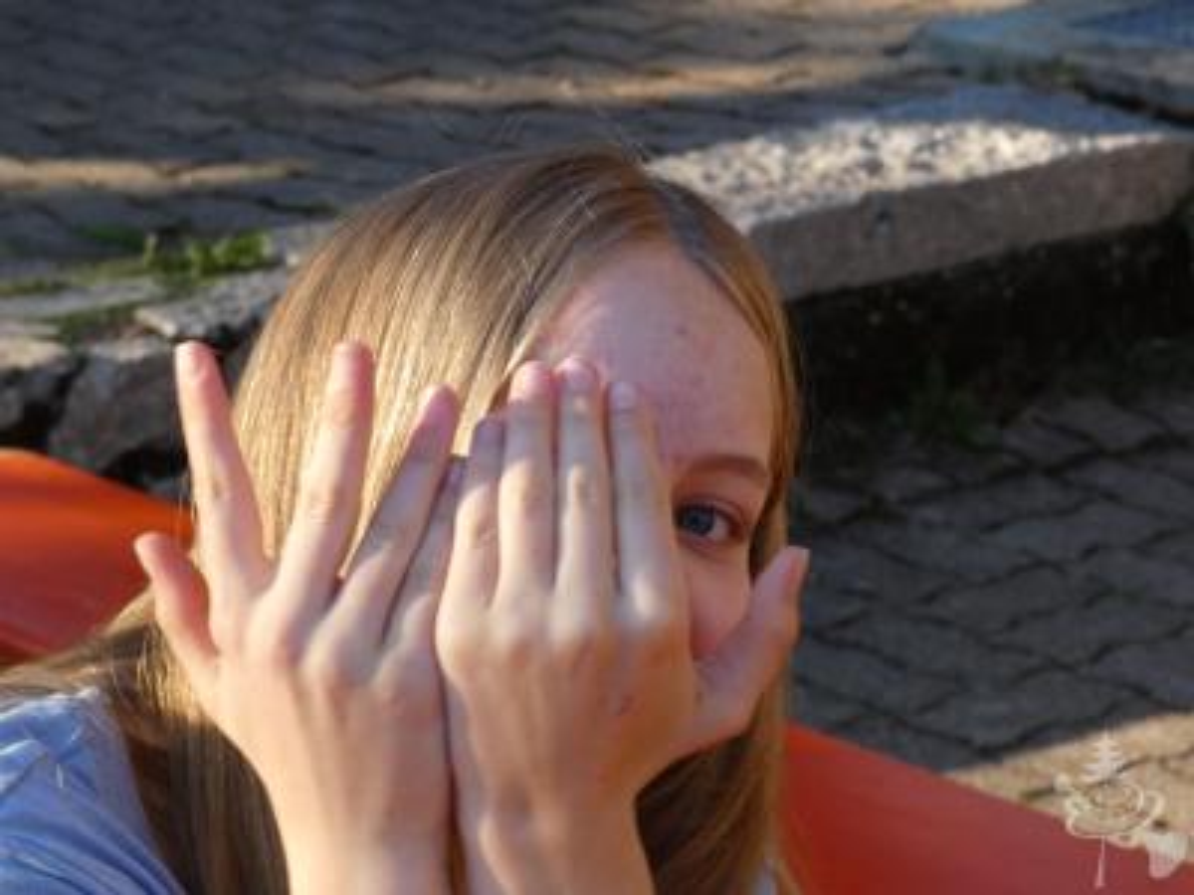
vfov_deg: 12.1
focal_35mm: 122
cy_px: 448
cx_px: 597
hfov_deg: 16.1
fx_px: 4208
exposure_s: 1/125
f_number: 5.1
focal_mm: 21.9
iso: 160
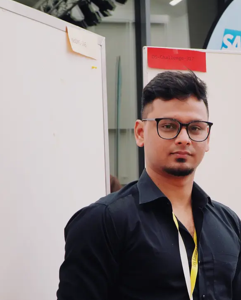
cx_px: 170
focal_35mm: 92
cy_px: 245
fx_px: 820
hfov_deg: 16.7
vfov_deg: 20.5
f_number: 7.1
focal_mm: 34
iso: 125
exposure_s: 1/13
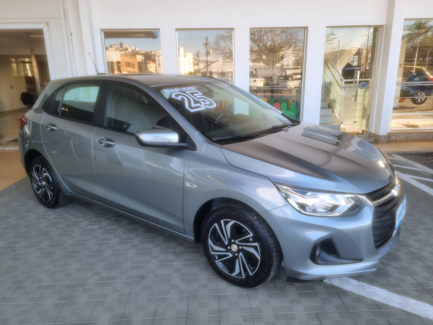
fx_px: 325
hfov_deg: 67.3
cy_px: 162
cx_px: 216
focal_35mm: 26
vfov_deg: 53.1
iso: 50
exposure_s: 1/151
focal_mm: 5.4
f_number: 1.8
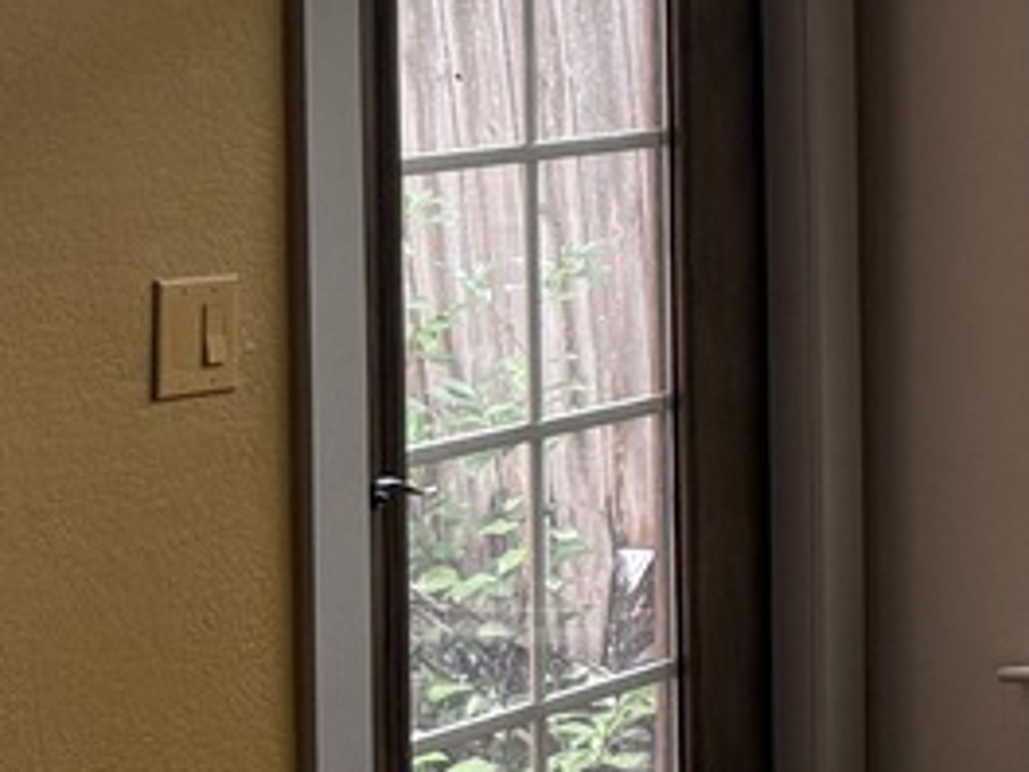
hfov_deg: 13.3
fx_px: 4221
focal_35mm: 142
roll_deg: +2.3
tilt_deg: +0.6
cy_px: -125
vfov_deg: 10.3
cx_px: 1434
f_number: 1.6
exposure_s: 1/82
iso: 125
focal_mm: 5.96
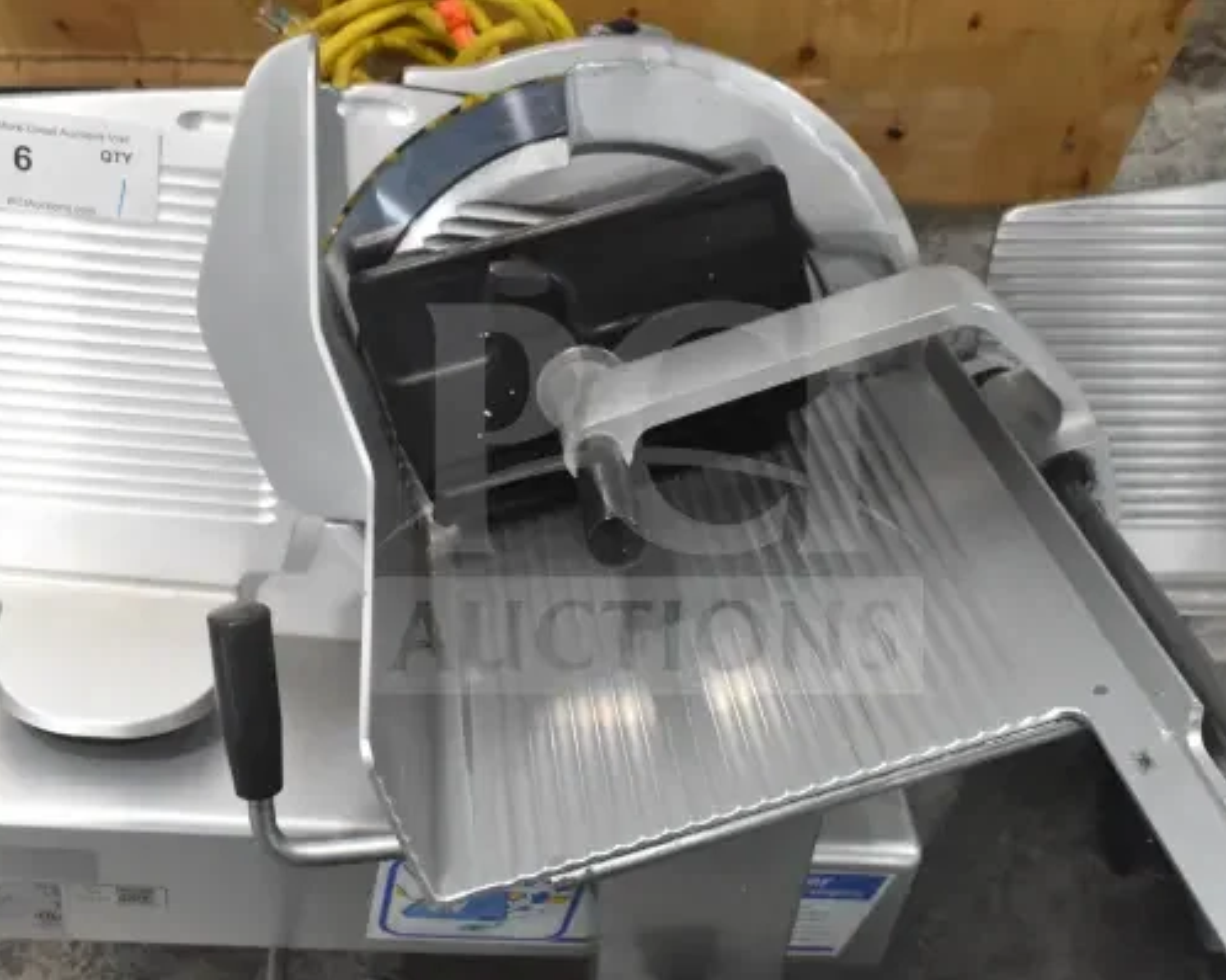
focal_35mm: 47
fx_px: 1689
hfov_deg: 39.9
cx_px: 645
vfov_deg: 32.3
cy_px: 499
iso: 6400
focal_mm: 27
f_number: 7.1
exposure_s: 1/200
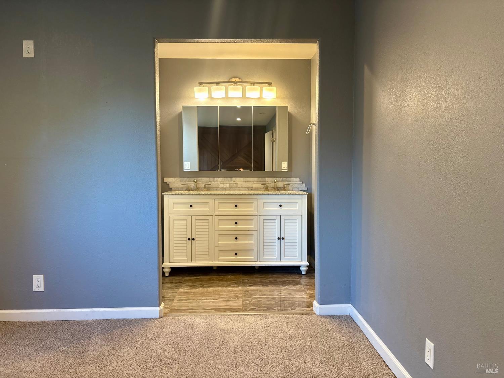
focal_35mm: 26
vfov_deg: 53.1
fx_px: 379
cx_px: 252
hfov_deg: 67.3
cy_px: 189
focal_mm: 5.96
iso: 125
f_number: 1.6
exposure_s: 1/60
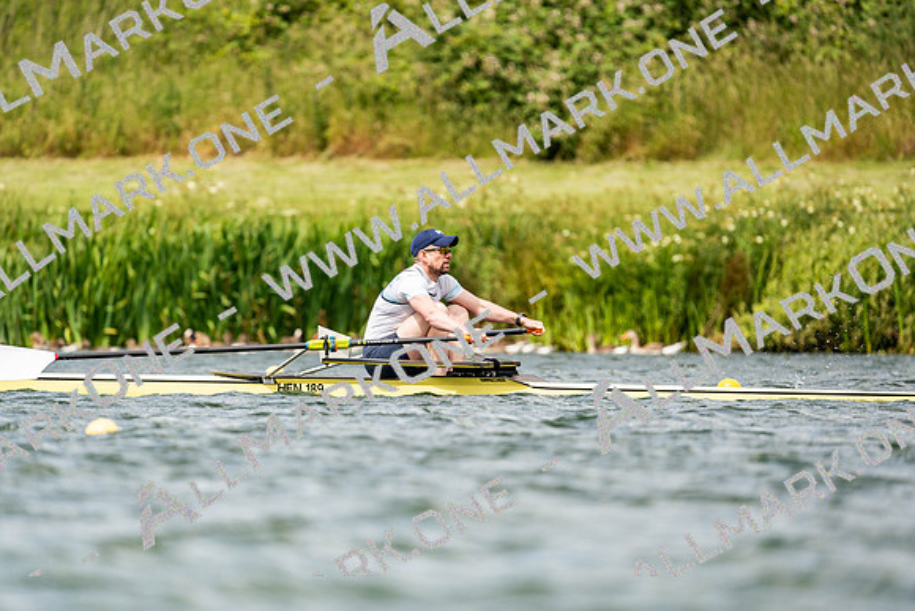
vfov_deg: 2.3
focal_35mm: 600
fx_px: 15253
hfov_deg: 3.4
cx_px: 458
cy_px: 306
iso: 320
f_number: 6.3
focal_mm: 600
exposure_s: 1/2000
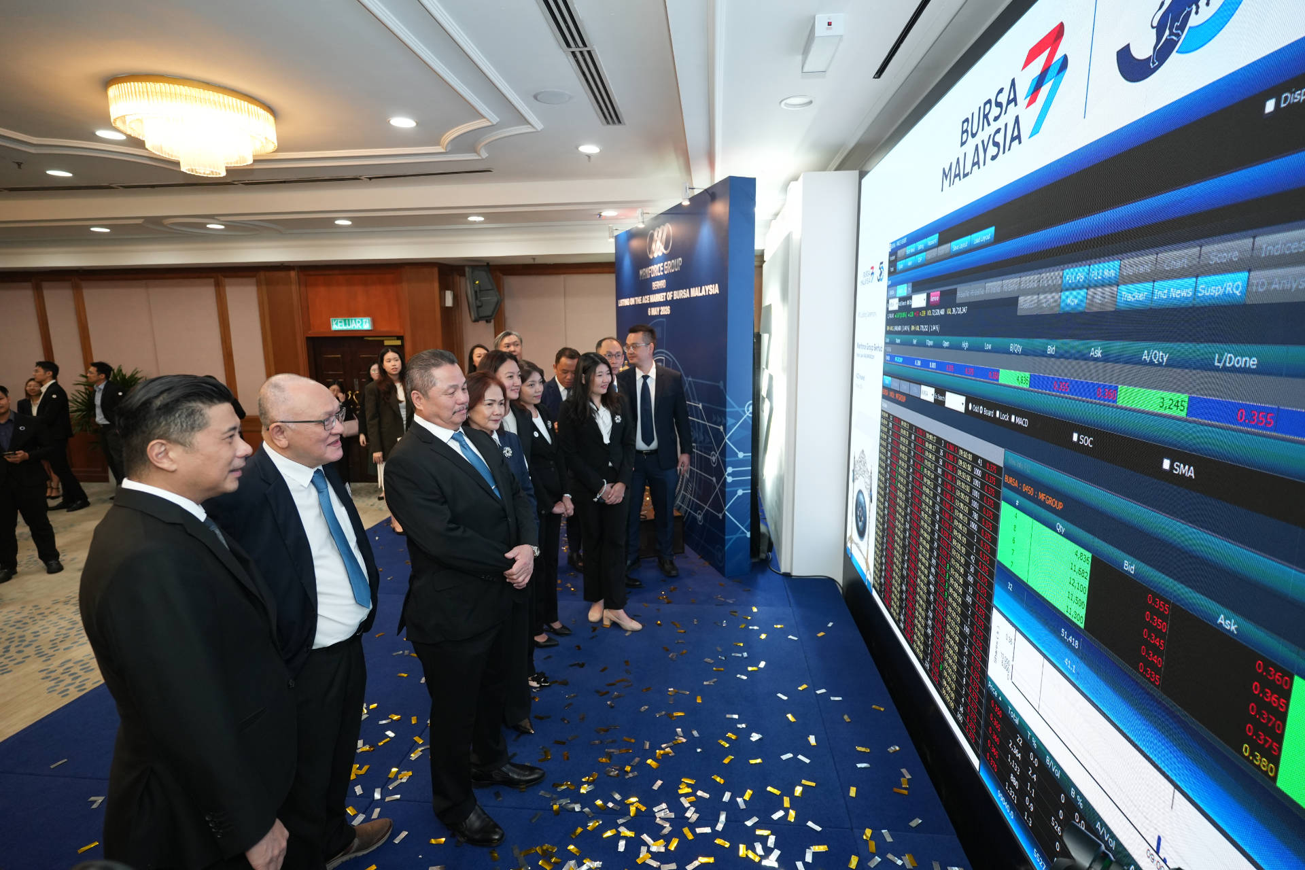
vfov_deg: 70.4
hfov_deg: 93.3
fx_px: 616
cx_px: 652
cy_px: 435
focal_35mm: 17
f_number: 2.8
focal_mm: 17
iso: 1600
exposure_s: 1/200
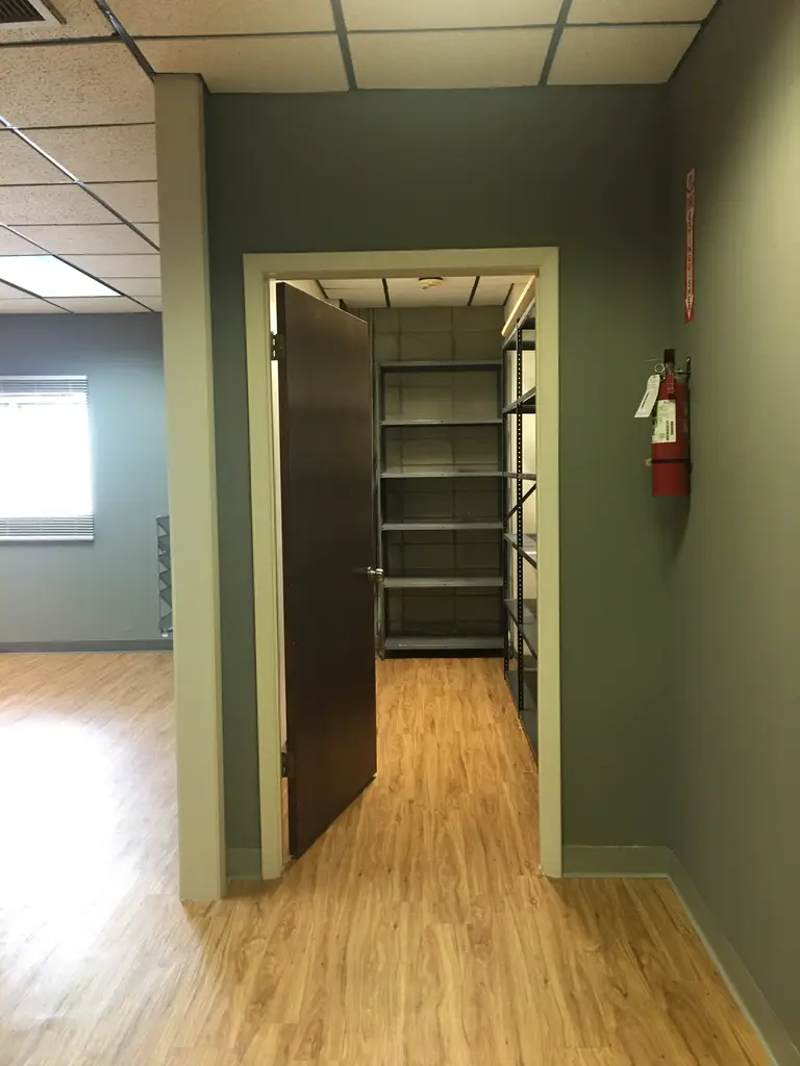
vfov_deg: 61.7
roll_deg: +0.2
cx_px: 400
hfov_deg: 48.2
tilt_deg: -2.2
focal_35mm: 29
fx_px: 894
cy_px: 533
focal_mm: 4.15
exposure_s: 1/15
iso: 64
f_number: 2.2
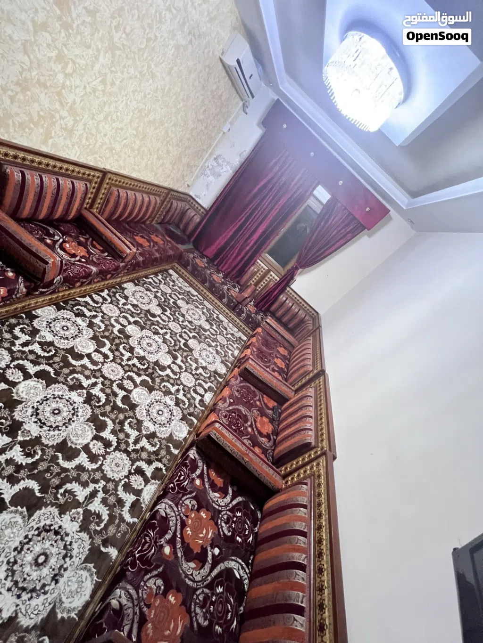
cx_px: 242
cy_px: 322
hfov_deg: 89.9
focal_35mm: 13
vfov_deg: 106.2
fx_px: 242
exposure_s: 1/50
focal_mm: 1.57
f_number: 1.8
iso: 800
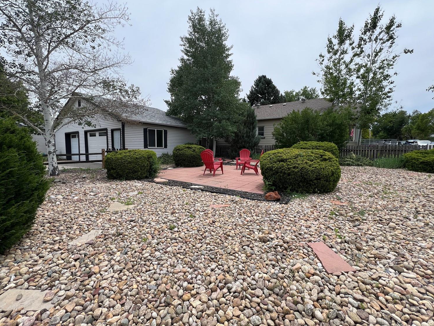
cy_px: 160
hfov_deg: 102.1
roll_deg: -0.6
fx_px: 175
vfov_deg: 85.6
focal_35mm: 14
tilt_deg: -5.2
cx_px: 221
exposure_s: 1/1263
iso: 32
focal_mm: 1.57
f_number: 1.8
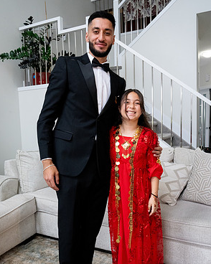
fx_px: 242
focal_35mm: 31
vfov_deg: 57.0
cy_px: 148
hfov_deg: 47.1
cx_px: 105
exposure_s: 1/160
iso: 6400
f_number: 9
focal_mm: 27
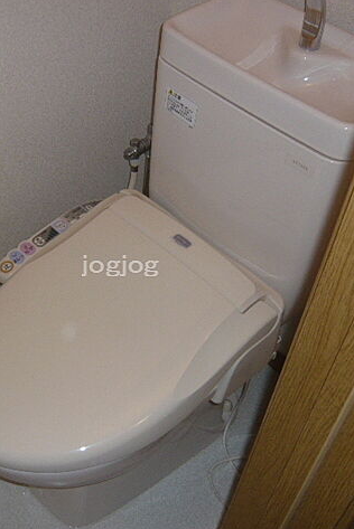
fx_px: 663
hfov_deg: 29.7
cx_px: 123
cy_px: 263
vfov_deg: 43.6
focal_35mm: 45
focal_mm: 4.6
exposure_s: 1/30
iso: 100
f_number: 2.8
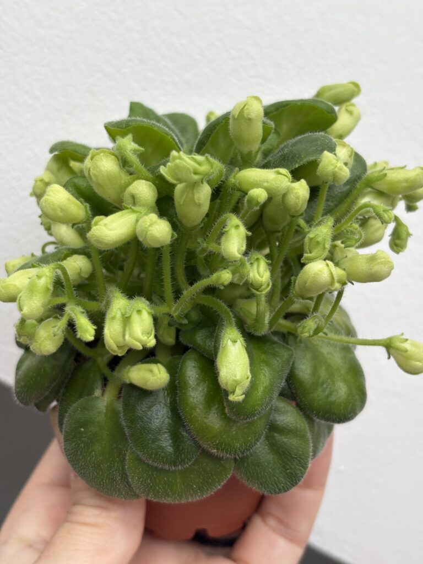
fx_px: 847
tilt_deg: -18.8
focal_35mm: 52
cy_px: 282
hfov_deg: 28.0
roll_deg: -2.3
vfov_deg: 36.8
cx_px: 212
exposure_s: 1/86
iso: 50
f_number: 1.6
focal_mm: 5.96
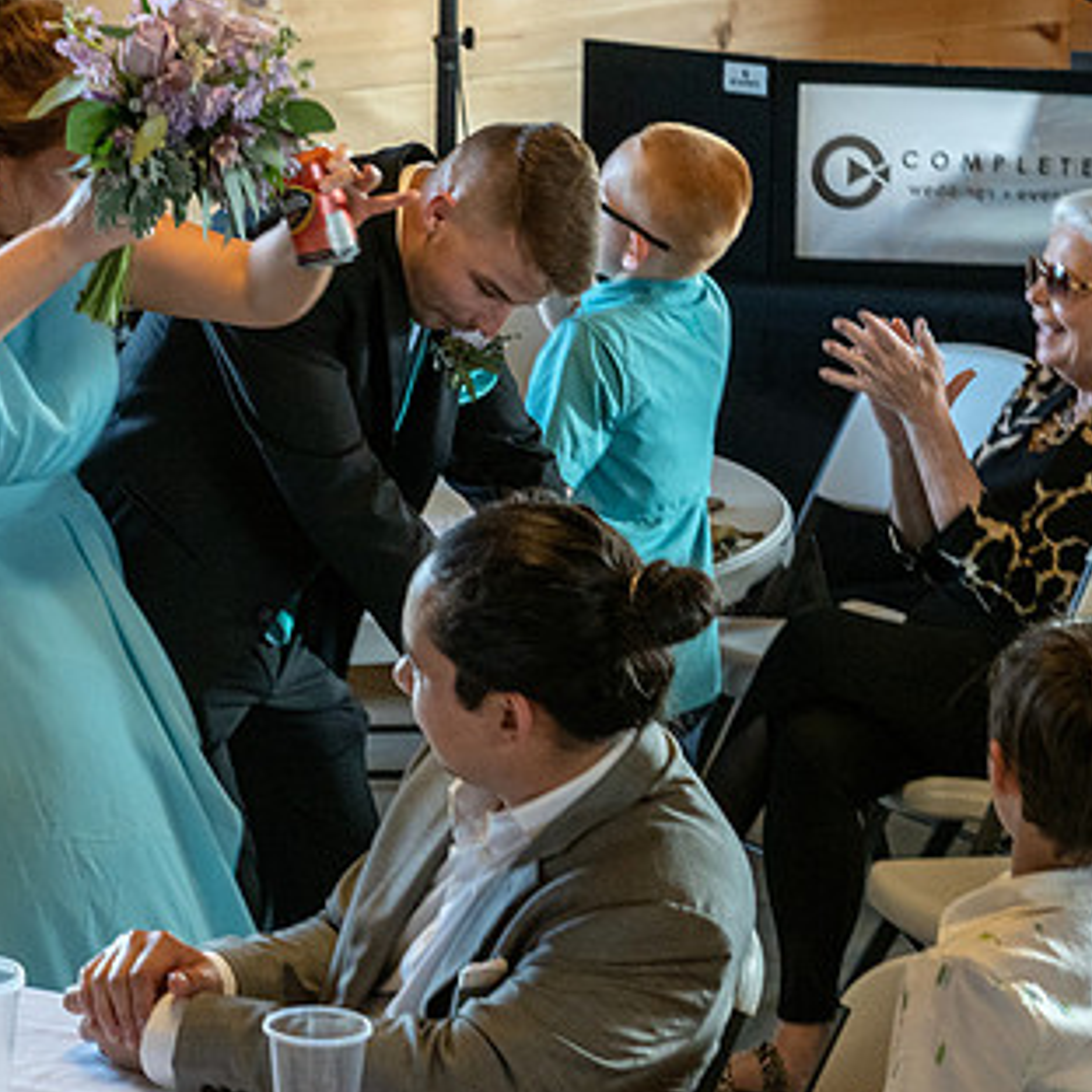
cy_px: 492
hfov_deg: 21.6
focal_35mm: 79
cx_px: 210
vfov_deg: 21.9
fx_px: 2820
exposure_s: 1/100
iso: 1600
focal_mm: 50
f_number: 6.3
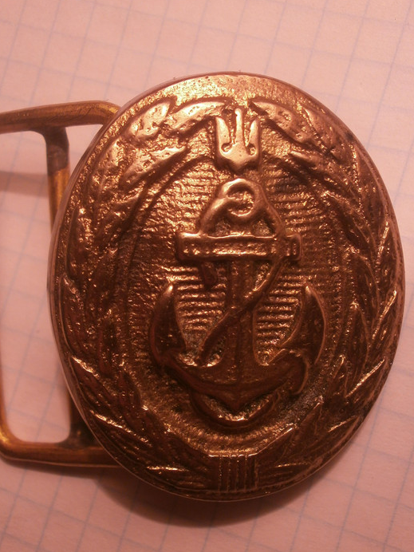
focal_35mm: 37
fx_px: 590
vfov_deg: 50.0
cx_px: 208
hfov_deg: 38.7
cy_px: 307
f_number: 3.1
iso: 100
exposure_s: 1/100
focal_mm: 5.8
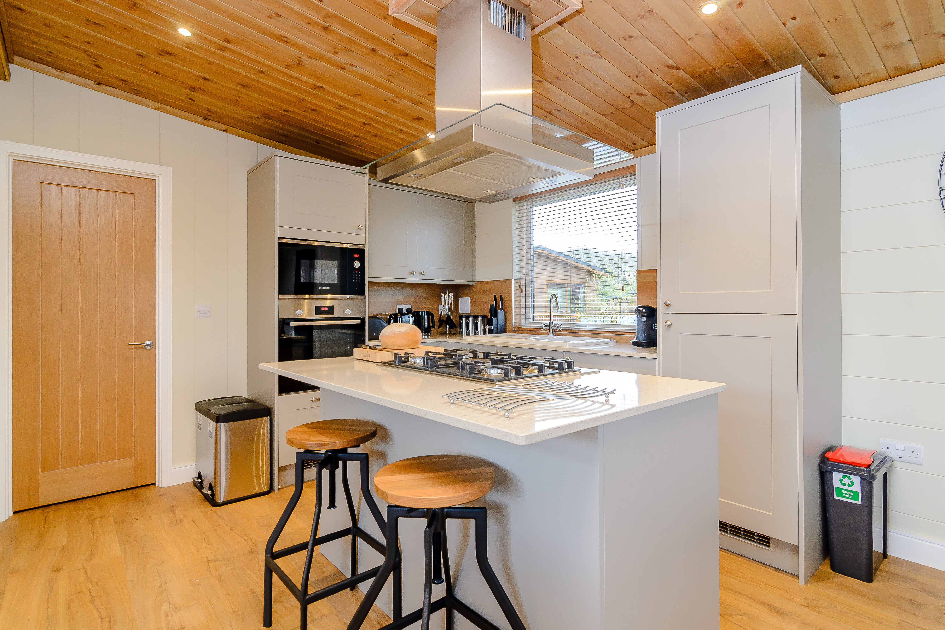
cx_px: 481
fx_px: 460
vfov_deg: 68.8
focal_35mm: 18
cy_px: 303
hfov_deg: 91.5
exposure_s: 1/13
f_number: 5.6
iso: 200
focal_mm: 11
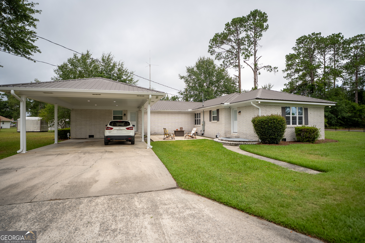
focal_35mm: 16
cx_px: 182
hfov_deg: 96.7
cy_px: 122
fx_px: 162
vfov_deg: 73.7
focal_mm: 16
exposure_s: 1/8000
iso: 100
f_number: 2.8
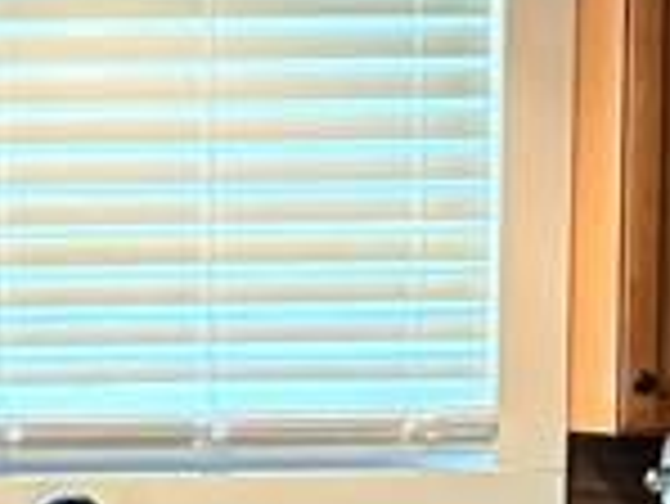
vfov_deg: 8.2
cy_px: 729
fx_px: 3467
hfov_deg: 10.8
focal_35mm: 179
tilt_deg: -5.9
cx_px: -148
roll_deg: +0.9
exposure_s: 1/40
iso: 500
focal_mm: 5.96
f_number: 1.6
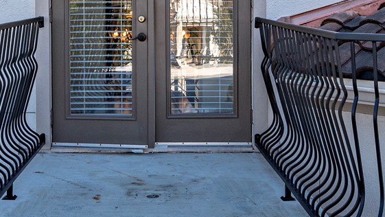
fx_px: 745
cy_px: 1
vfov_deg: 16.2
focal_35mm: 73
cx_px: 150
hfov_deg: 28.9
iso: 100
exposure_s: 1/50
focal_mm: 18
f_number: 9
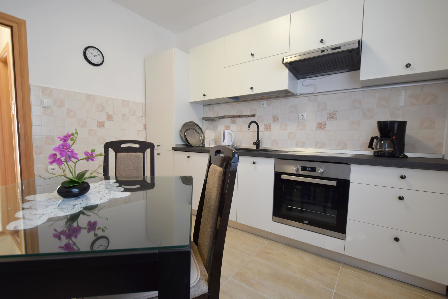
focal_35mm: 15
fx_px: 187
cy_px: 150
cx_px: 224
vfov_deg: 77.3
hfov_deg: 100.4
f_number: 4
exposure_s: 1/60
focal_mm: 10
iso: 500
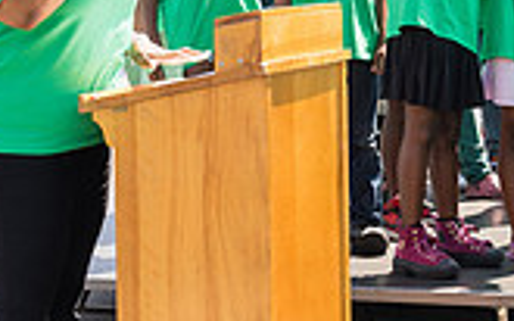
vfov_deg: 10.5
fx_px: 1722
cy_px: -23
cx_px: 553
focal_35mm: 123
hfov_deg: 16.5
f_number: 4
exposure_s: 1/320
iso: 100
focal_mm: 28
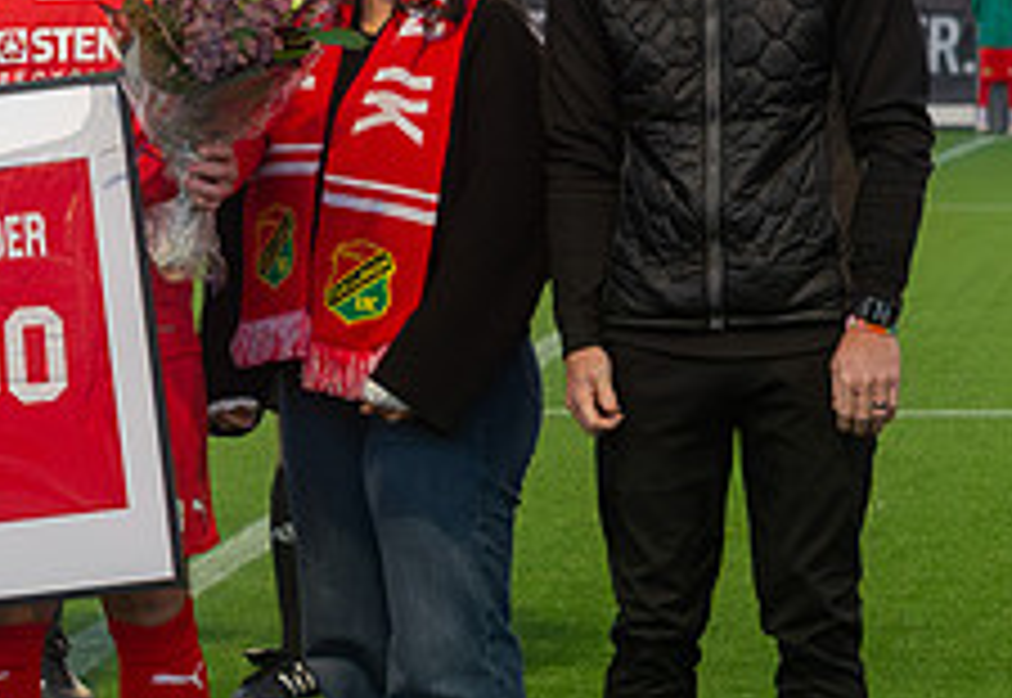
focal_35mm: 291
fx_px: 8265
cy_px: 300
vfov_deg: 4.8
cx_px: 1
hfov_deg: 7.0
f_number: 4
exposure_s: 1/320
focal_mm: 70
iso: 5000
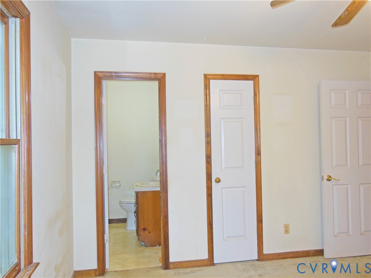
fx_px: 311
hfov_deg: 61.7
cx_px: 186
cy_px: 139
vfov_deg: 48.2
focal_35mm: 29
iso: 250
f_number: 3.7
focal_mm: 5.2
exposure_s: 1/25
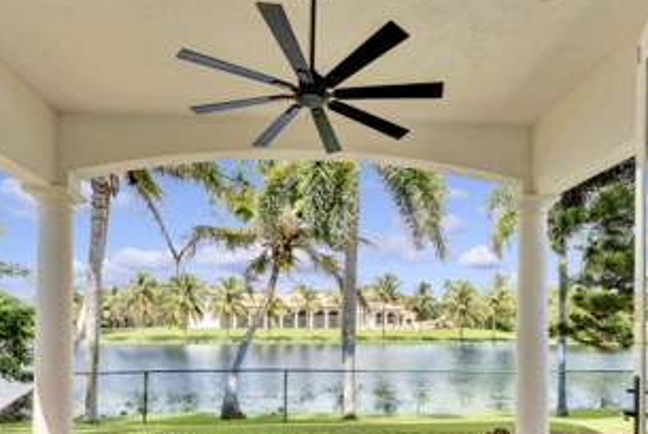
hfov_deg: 78.5
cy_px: 330
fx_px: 396
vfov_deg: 54.4
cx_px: 331
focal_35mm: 22
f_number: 5
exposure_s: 1/1250
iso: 400
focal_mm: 14
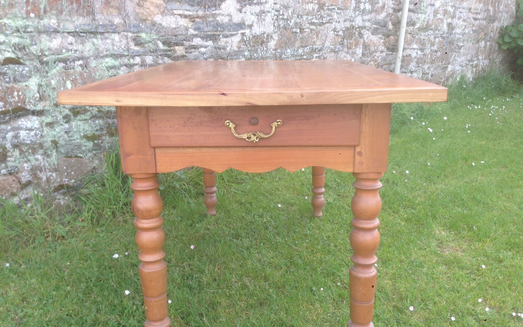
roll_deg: -1.8
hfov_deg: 54.0
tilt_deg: -20.9
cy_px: 199
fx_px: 513
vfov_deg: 35.2
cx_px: 255
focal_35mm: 36
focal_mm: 4.12
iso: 50
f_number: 2.4
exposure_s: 1/151
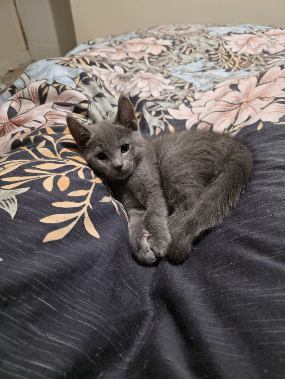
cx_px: 142
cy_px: 190
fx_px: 252
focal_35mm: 23
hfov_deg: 58.9
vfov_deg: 73.9
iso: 1600
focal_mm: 6.3
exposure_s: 1/100
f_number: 1.7
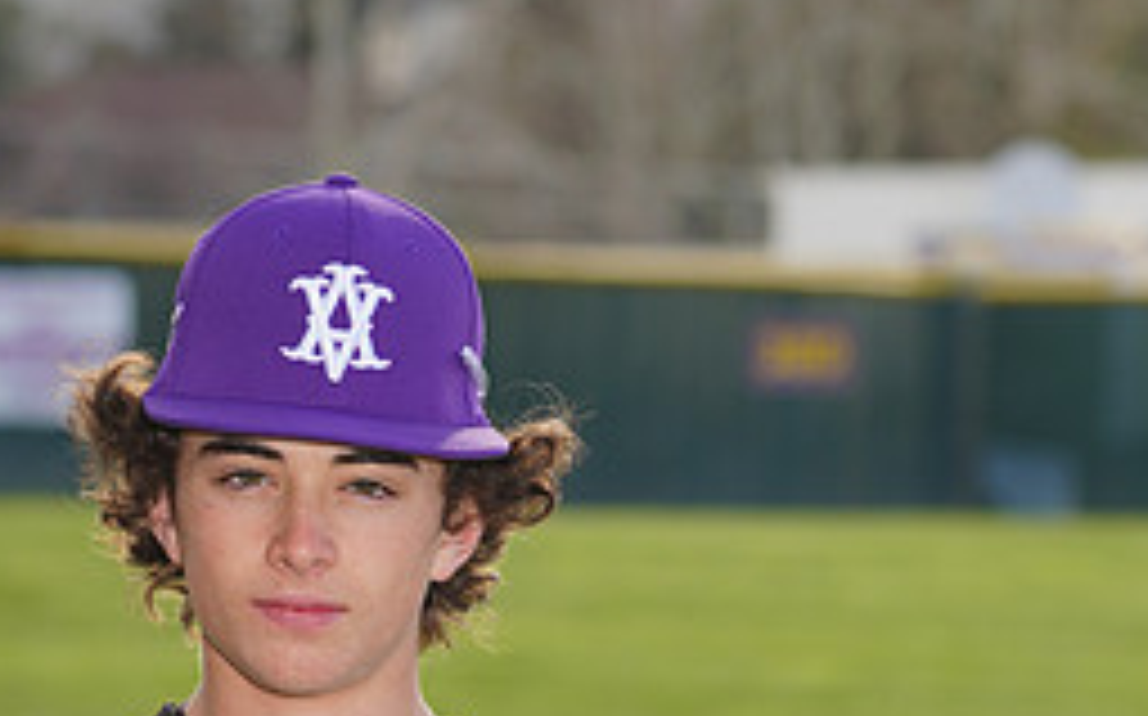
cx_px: 340
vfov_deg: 3.7
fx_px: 11037
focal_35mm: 353
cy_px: 1099
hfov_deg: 6.0
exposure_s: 1/200
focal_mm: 152
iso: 100
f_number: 7.1
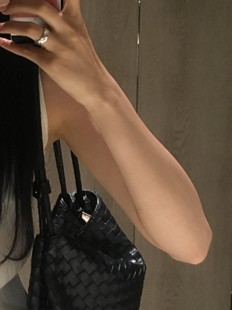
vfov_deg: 25.0
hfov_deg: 18.6
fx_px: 698
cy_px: 148
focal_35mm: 78
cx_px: 29
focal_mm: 4.15
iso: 200
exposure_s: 1/24
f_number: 2.2
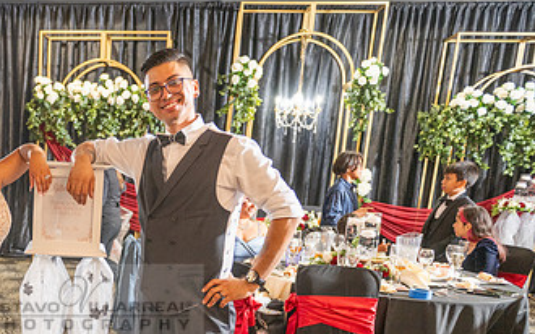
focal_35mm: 43
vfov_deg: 28.6
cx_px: 66
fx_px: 627
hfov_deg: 42.8
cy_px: 302
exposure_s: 1/125
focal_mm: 24
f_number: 2.8
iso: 800
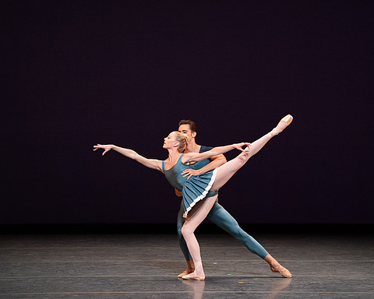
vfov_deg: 4.5
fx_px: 3841
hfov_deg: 5.6
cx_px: 200
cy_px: 149
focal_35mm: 347
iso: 5000
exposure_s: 1/400
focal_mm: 306
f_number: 7.1
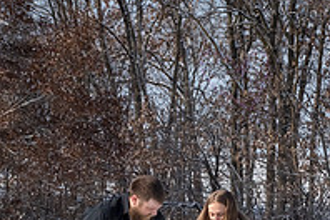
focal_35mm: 234
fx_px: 2145
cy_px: 284
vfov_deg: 5.8
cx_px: 243
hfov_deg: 8.8
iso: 640
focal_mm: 80
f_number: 16
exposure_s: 1/1000
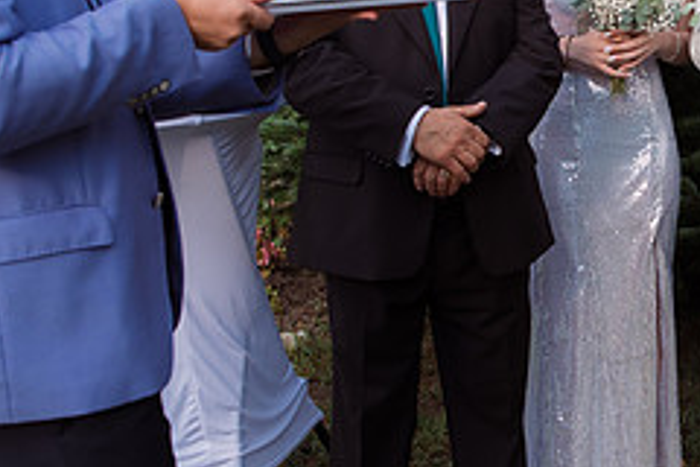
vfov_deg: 19.3
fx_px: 1361
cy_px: 130
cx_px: 700
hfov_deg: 27.2
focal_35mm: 70
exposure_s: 1/400
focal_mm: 29
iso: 320
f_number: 3.5
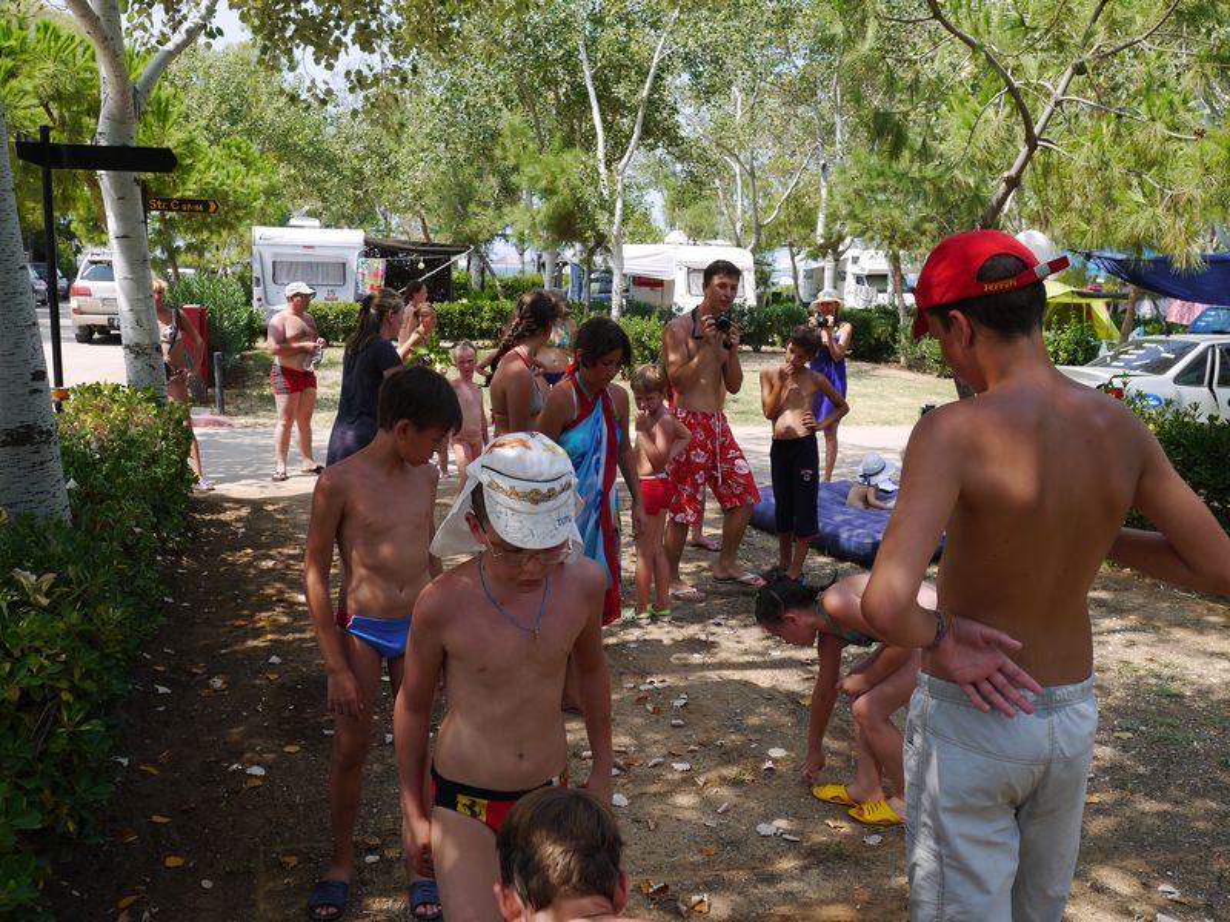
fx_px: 1137
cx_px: 615
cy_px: 461
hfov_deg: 56.8
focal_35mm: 32
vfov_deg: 44.2
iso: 160
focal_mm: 16
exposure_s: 1/320
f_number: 6.3
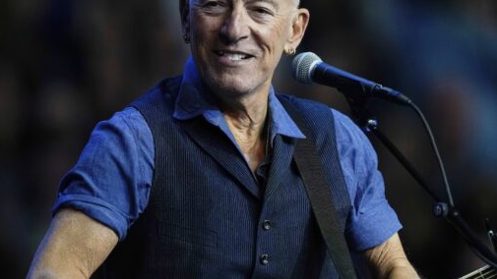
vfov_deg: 1.4
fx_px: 11201
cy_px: 218
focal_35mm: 850
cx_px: 296
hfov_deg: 2.5
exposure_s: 1/250
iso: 1000
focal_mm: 400
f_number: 2.8
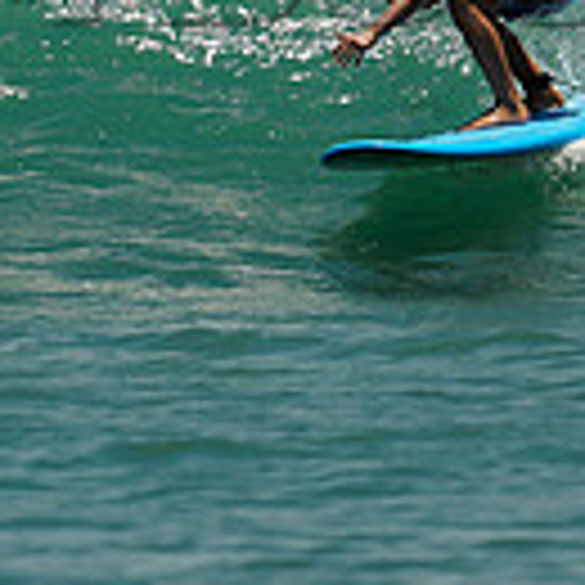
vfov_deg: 1.2
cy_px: -97
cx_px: 392
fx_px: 29005
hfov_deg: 1.2
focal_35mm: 1517
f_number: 2.8
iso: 100
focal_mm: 400
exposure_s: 1/1600
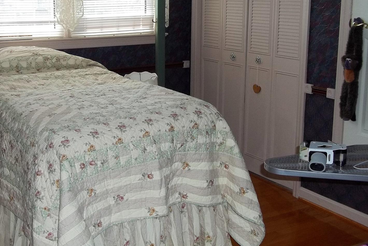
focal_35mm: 48
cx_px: 112
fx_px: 491
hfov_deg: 40.4
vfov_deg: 27.9
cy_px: 82
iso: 100
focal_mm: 5.7
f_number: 2.9
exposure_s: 1/80
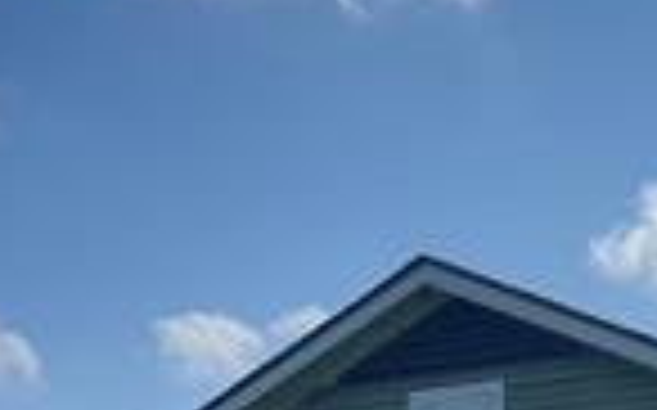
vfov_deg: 13.8
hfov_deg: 22.5
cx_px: 716
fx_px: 1557
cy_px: 662
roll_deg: +1.1
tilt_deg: +6.4
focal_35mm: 87
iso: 32
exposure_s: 1/7407
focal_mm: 5.1
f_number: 1.6
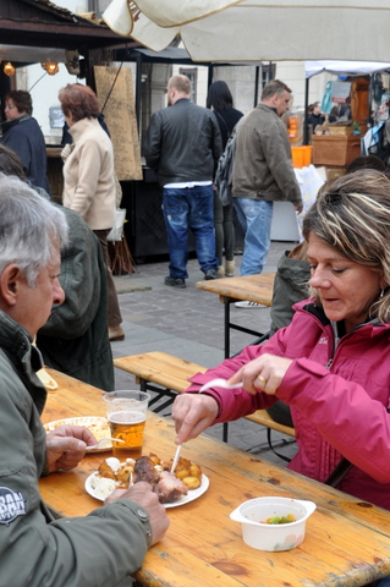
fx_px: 977
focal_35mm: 60
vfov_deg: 33.2
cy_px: 378
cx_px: 206
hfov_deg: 22.6
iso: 200
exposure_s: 1/160
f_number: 6.3
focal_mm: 30
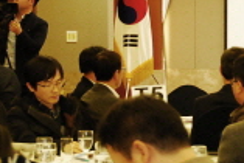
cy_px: 33
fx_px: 1296
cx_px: 275
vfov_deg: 7.2
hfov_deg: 10.6
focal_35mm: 191
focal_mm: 40
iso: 1250
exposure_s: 1/25
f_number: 4.5
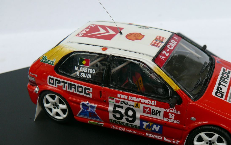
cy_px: 105
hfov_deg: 37.0
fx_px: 340
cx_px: 158
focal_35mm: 54
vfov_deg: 23.8
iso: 100
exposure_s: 1/200
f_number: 4
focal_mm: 7.4
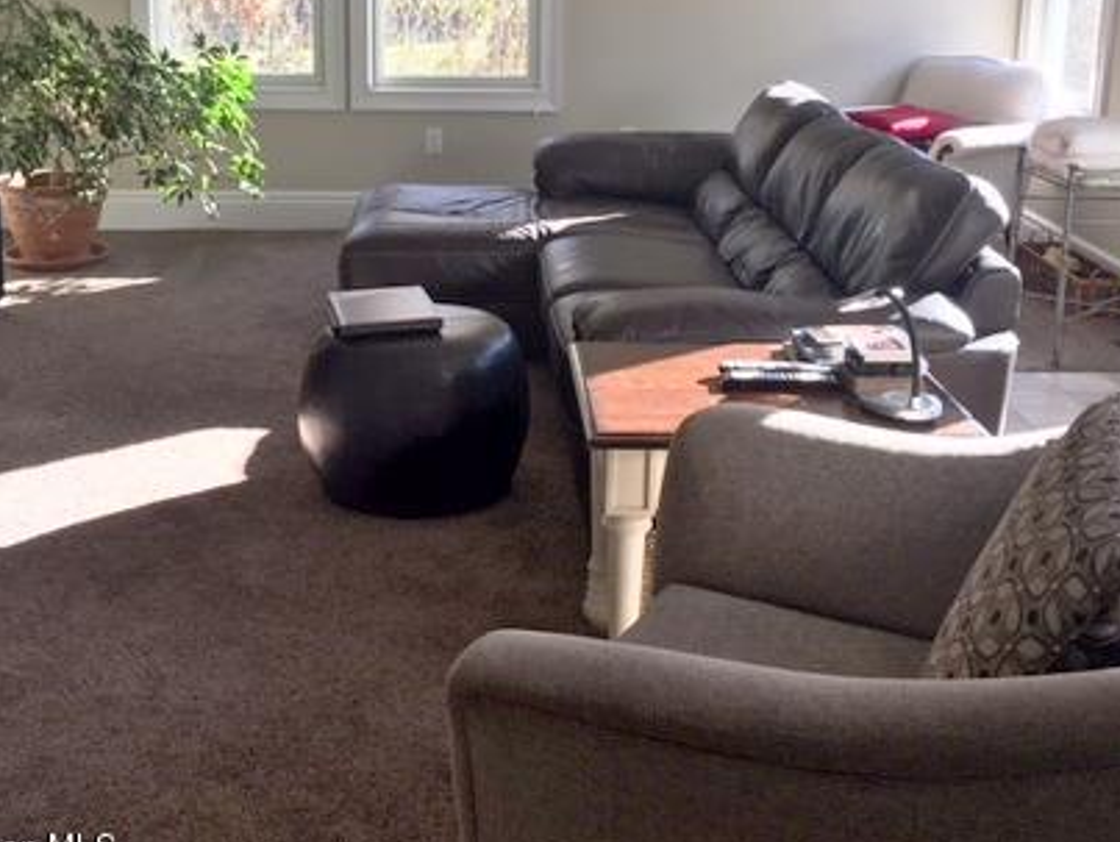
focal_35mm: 46
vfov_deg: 31.1
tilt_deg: -11.0
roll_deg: -0.4
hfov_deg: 41.2
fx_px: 1490
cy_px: 236
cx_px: 531
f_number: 2.2
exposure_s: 1/60
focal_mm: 4.15
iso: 25
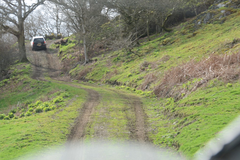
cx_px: 120
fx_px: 574
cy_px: 80
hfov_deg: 23.6
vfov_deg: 15.9
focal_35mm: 86
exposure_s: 1/320
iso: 800
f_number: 9
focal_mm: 86
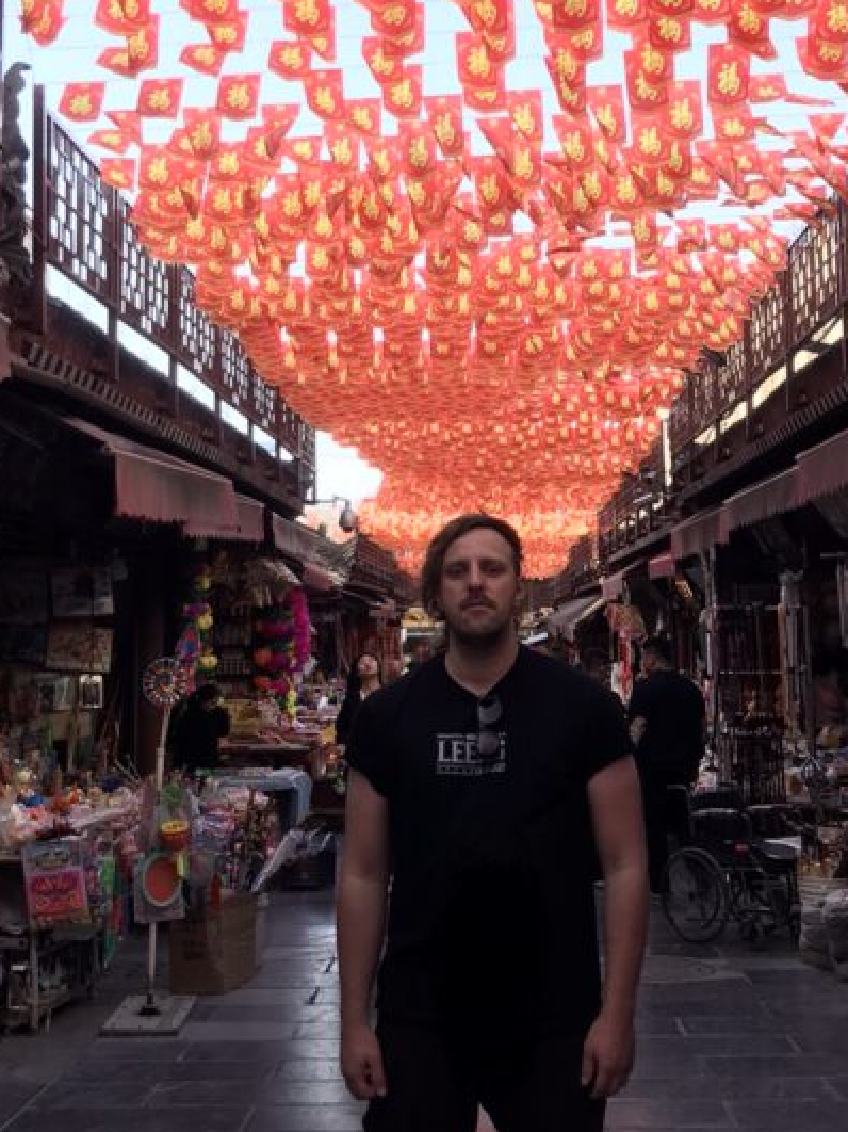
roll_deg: +0.2
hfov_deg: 27.0
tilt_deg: +7.0
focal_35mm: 54
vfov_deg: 35.4
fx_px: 1765
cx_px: 411
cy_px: 463
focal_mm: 3.99
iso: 20
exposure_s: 1/279
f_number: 1.8
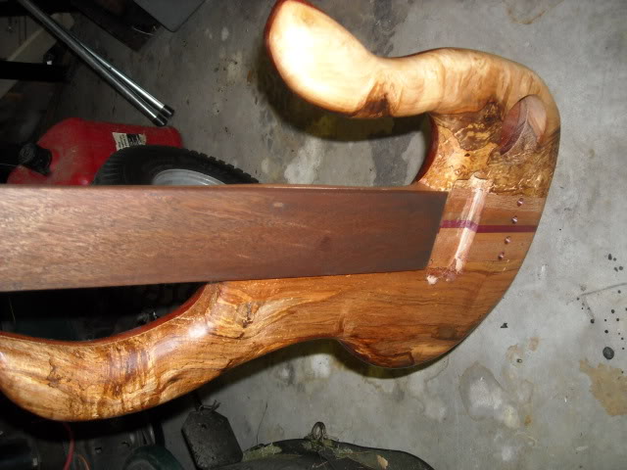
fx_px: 634
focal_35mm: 35
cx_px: 314
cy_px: 235
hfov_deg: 52.6
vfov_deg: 40.7
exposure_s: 1/60
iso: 200
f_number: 2.8
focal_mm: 5.7
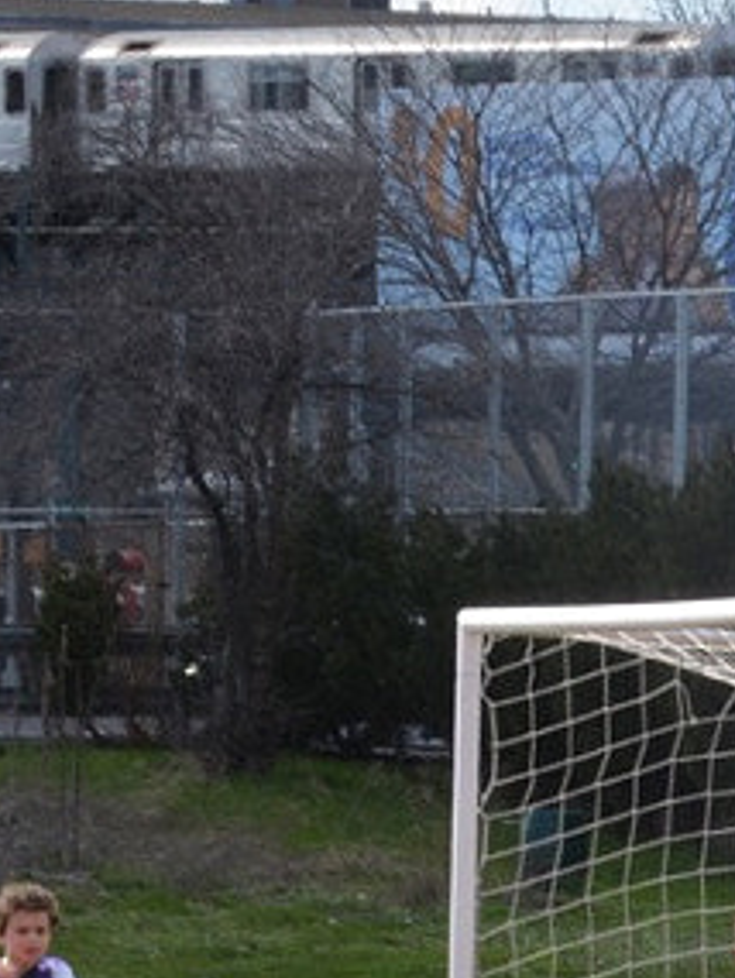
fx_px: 9477
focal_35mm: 335
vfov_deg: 5.9
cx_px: 1388
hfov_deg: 4.4
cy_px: 1192
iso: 280
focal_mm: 62
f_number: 22
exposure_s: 1/60
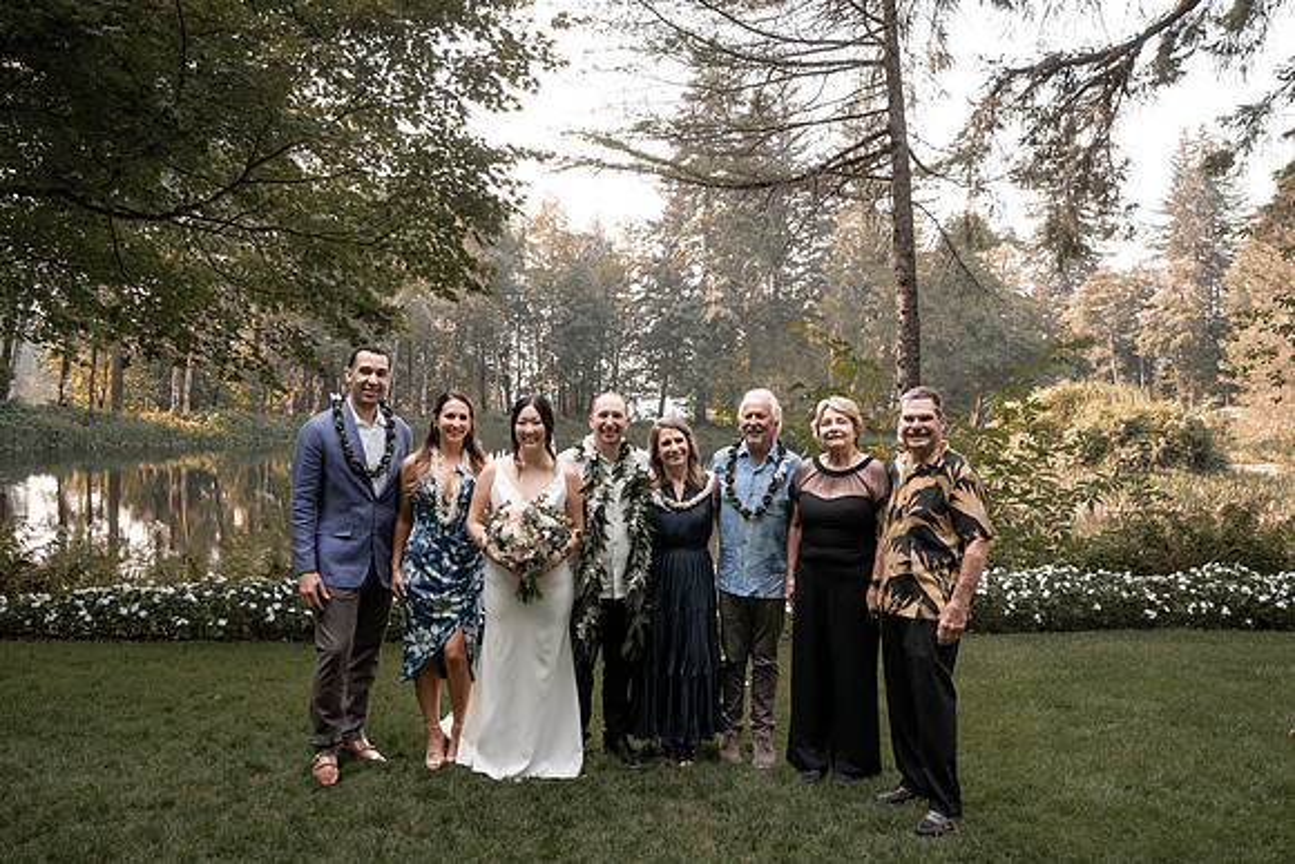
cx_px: 675
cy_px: 414
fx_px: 900
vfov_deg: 51.3
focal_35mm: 25
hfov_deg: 71.5
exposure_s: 1/320
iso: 200
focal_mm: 24
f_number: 3.5
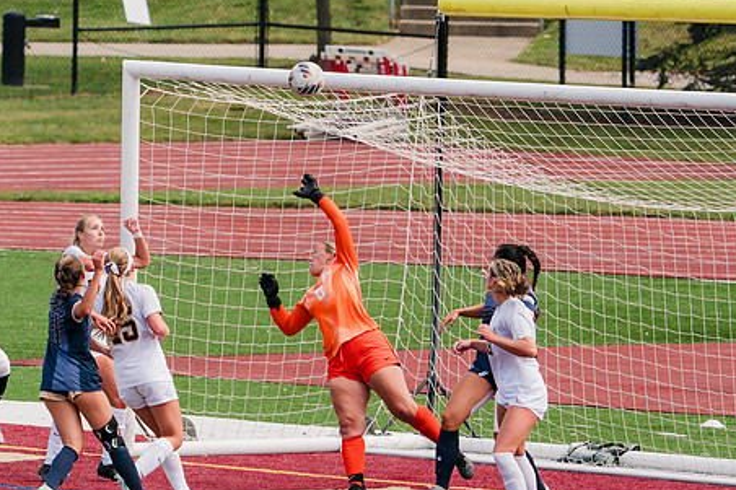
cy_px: 341
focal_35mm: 561
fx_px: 11465
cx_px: 325
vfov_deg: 2.4
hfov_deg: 3.7
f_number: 6.3
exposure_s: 1/1600
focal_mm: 341
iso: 500
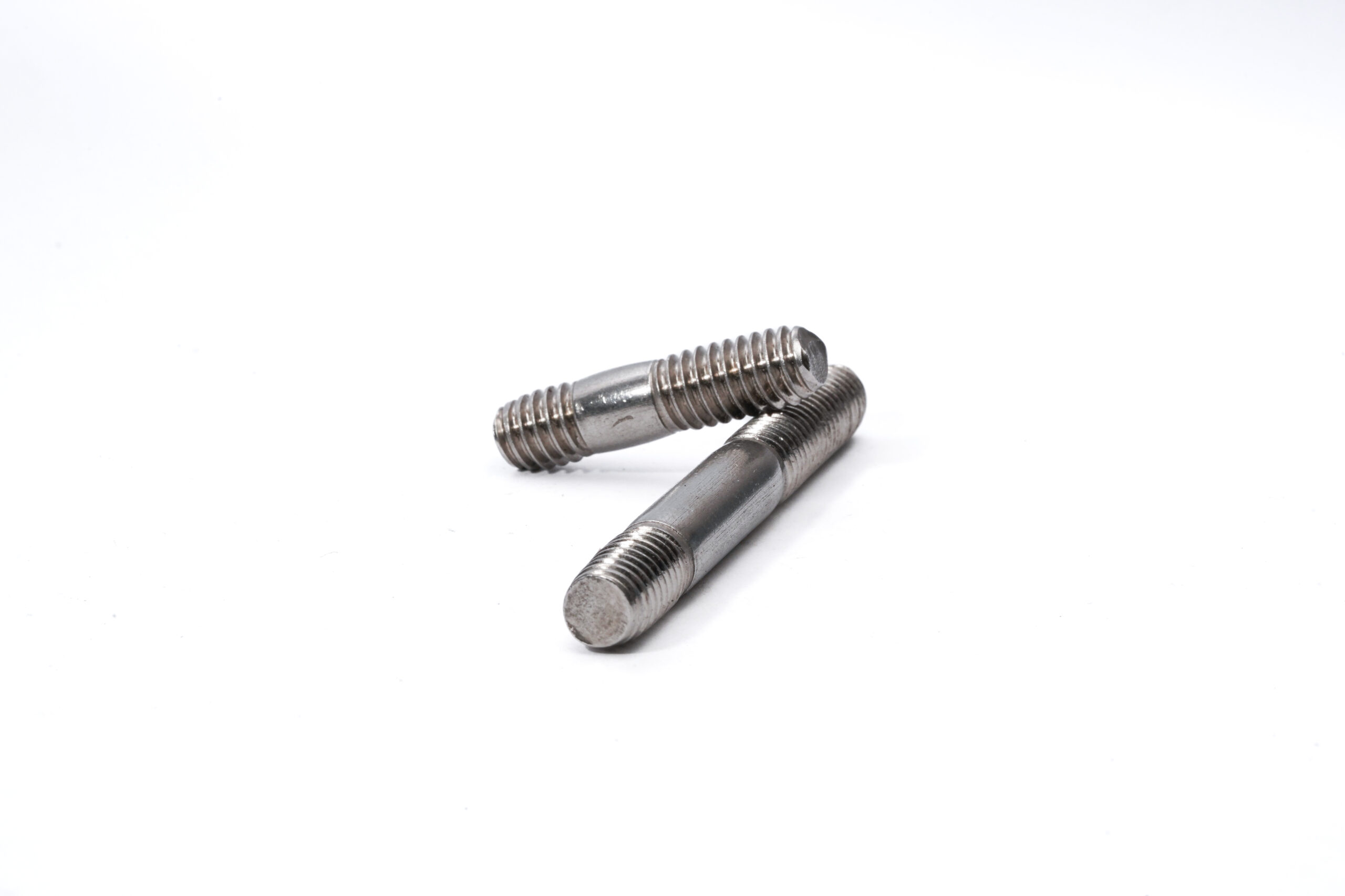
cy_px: 448
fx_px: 3362
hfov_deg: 22.6
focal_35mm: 90
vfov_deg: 15.2
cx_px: 672
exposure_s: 1/100
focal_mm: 90
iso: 800
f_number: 22
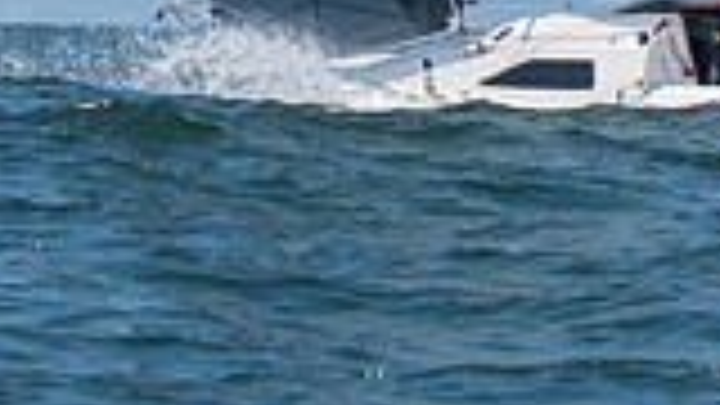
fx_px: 7236
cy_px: -590
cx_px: 598
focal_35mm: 379
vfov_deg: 3.2
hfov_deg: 5.7
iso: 400
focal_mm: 86
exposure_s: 1/1600
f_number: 8
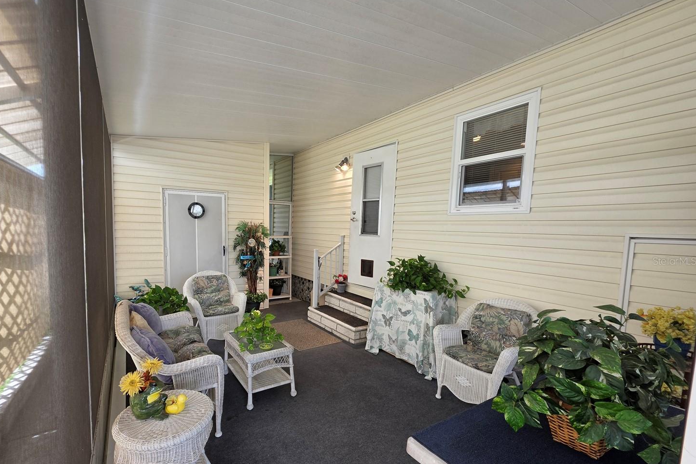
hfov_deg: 100.0
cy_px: 261
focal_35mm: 15
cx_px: 312
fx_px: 290
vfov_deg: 77.0
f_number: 1.9
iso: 40
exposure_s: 1/120
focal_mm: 2.2
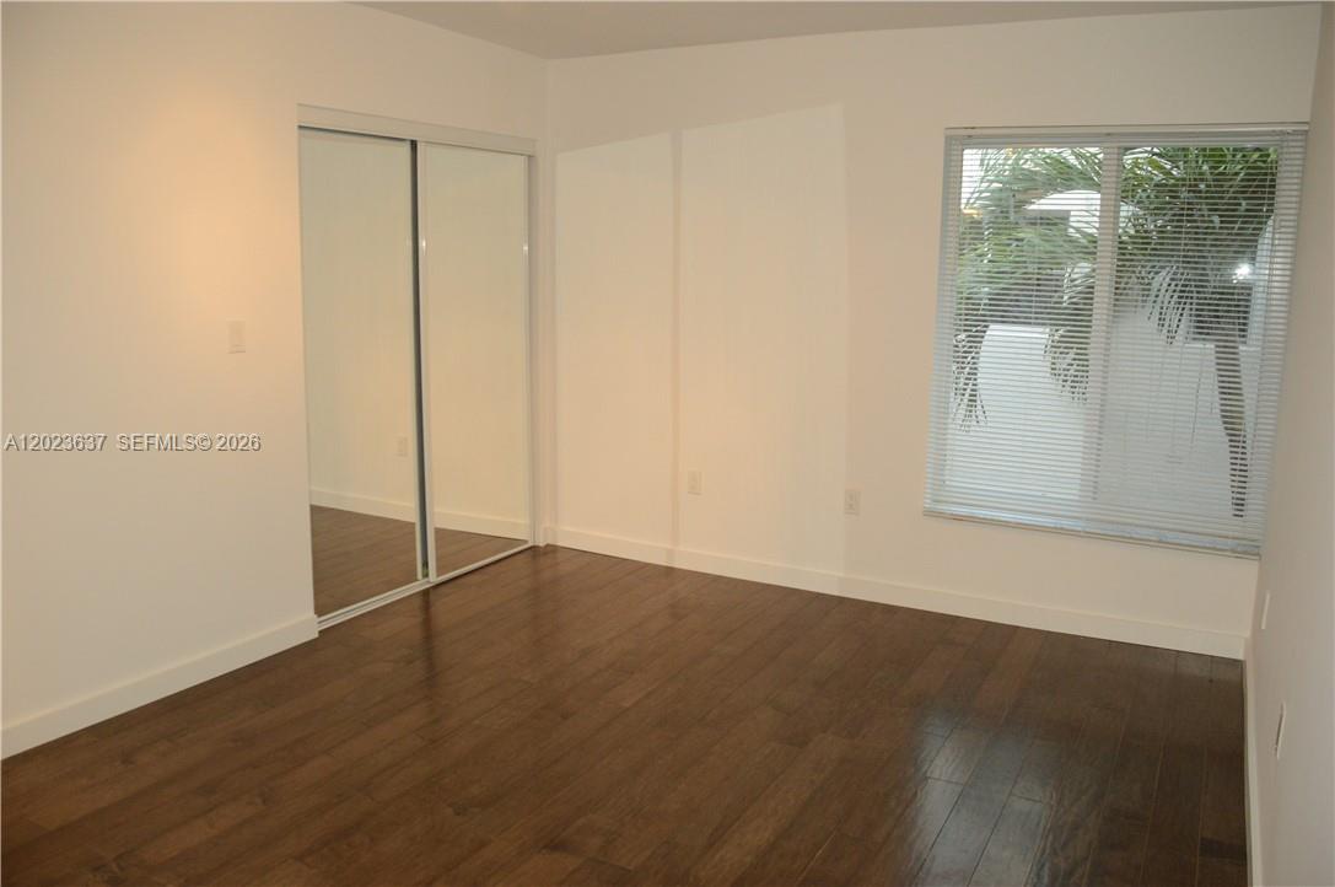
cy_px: 444
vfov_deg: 47.8
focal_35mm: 27
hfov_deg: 67.4
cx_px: 668
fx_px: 1000
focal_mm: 18
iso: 900
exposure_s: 1/60
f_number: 4.5
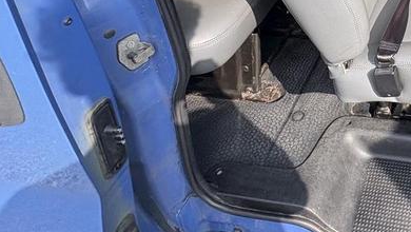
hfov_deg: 46.3
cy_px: -89
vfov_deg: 27.0
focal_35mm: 35
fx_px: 382
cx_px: 420
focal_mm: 2.22
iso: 40
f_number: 2.2
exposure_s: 1/302
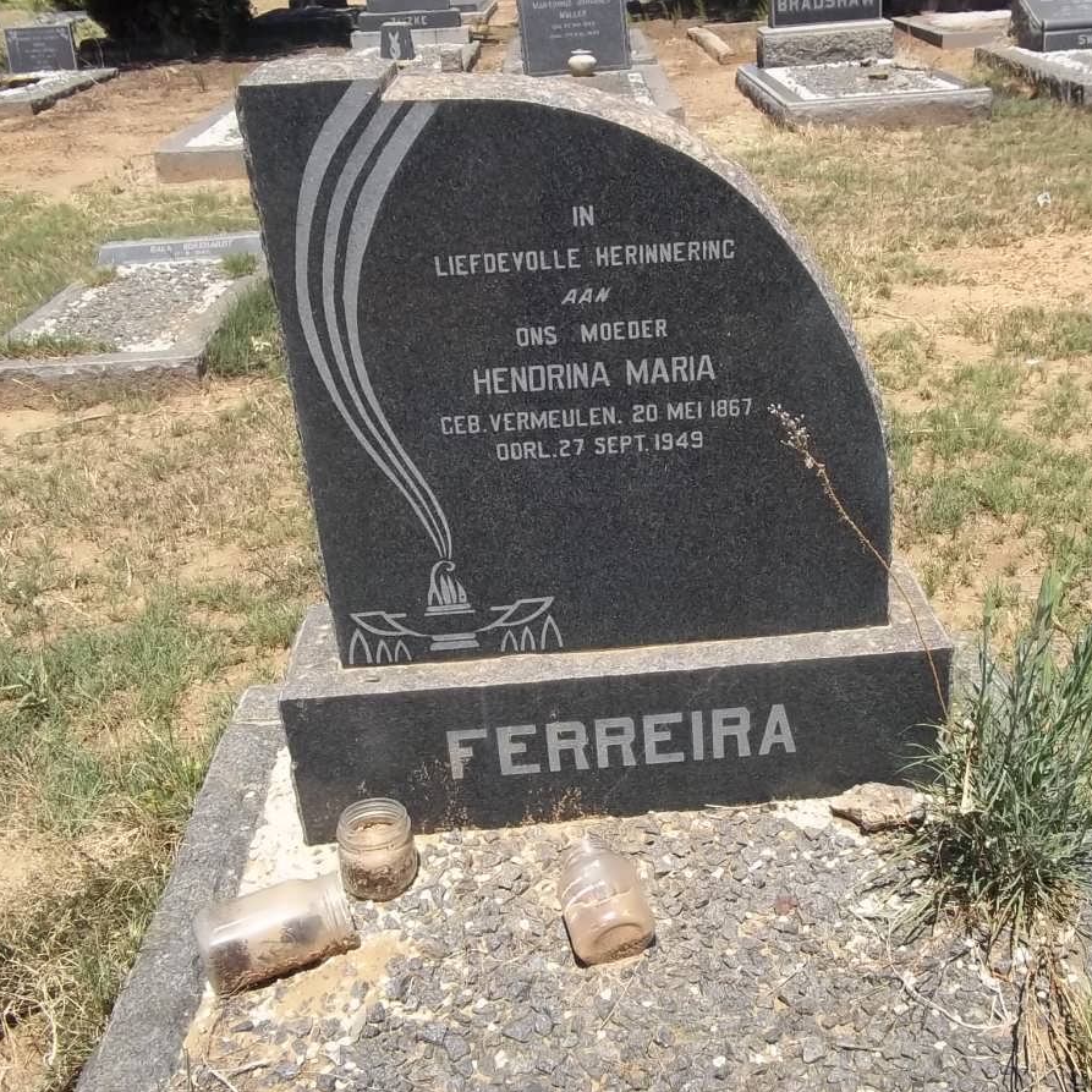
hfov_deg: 43.7
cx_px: 649
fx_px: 1356
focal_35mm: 38
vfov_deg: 43.9
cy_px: 549
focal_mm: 5.7
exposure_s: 1/400
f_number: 5.5
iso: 80
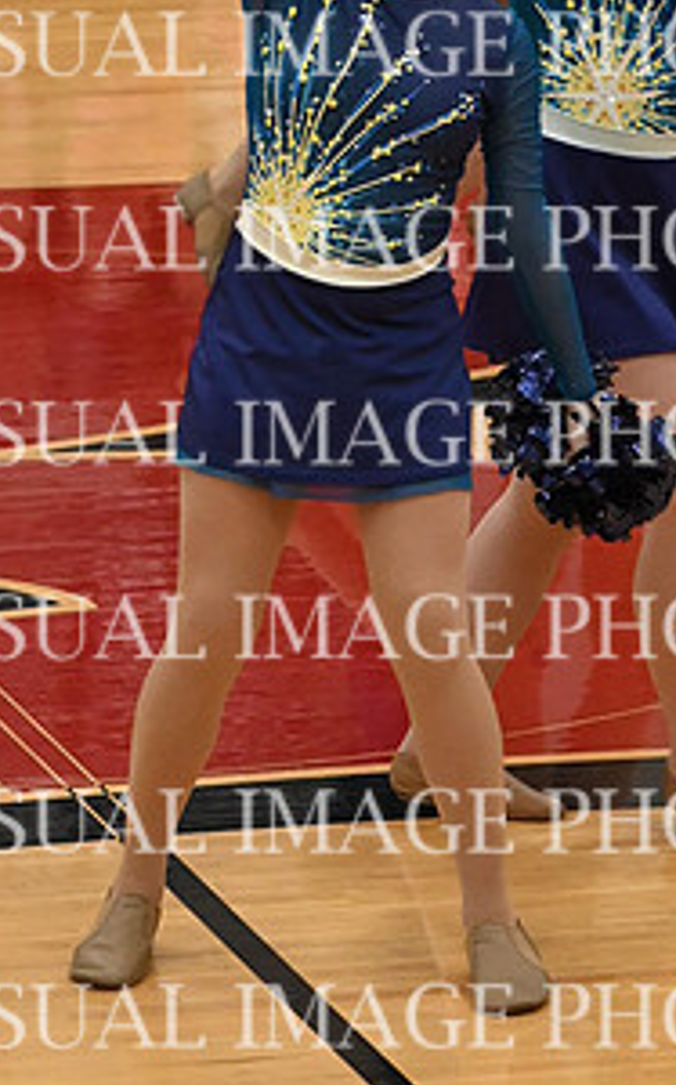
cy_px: 141
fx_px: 12227
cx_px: 519
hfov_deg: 3.2
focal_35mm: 414
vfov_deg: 5.1
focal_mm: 140
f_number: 4
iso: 6400
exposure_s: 1/400
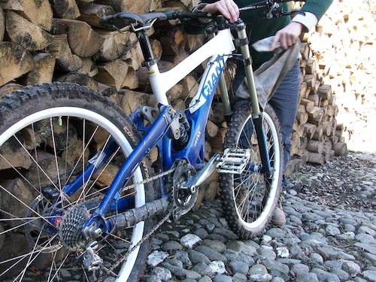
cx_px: 188
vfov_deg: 41.8
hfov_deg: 54.0
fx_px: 369
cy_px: 141
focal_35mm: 34
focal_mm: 5.7
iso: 160
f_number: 2.8
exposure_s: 1/132
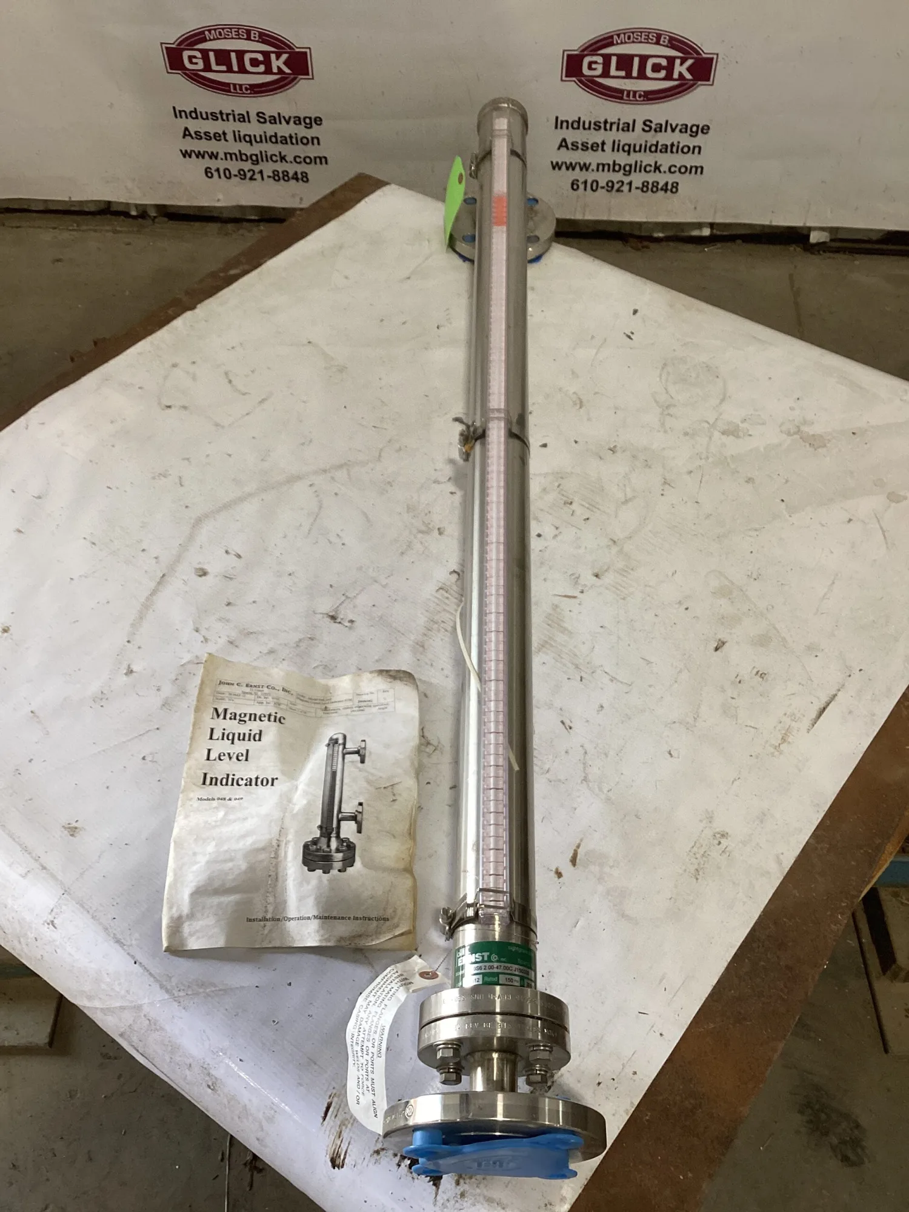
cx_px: 454
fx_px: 1085
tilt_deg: -49.9
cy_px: 606
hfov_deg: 45.4
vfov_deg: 58.4
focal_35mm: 31
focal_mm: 3.3
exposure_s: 1/50
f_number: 2.4
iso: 80
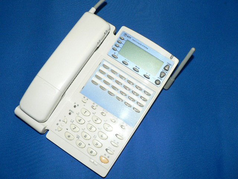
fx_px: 248
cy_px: 90
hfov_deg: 51.4
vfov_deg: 39.7
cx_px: 119
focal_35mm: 36
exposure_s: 1/60
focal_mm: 6
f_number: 2.8
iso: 100
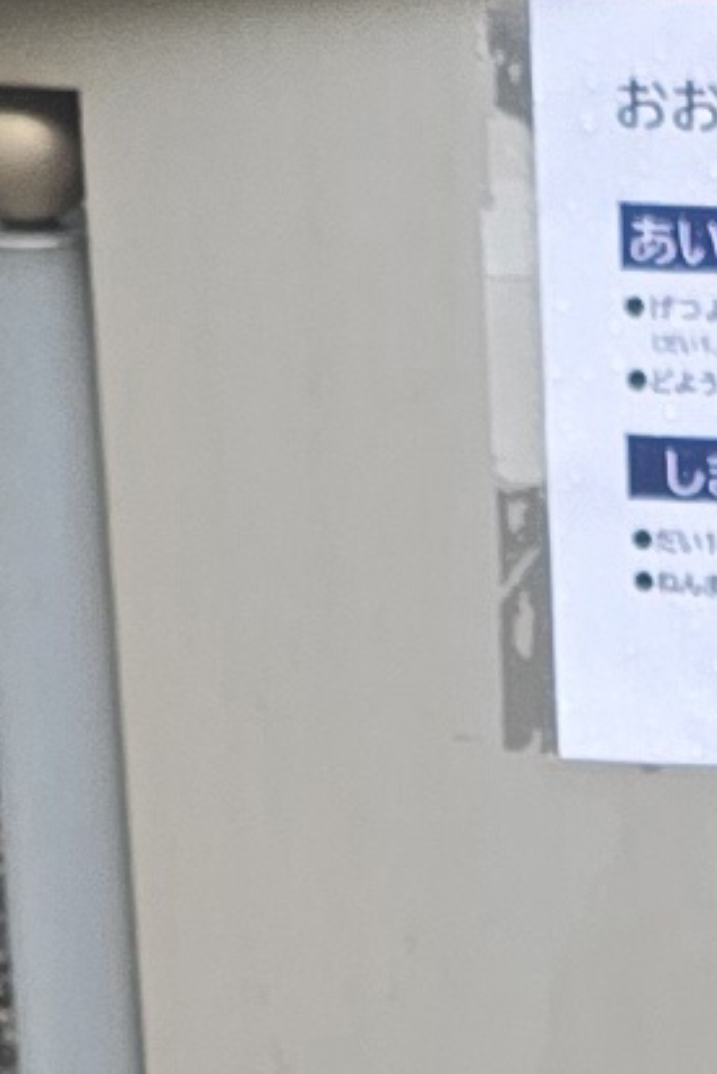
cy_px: -699
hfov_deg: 11.4
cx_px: 1173
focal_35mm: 114
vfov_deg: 15.9
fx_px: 3403
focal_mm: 6.3
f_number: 1.7
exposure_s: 1/182
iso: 100
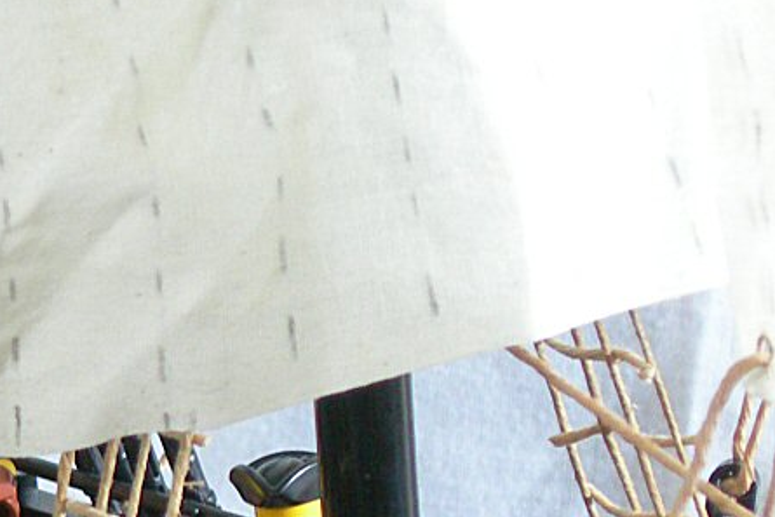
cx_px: -115
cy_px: 578
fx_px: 5556
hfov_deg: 7.9
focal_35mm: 258
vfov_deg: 5.3
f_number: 4.3
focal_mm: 19.1
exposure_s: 1/2.7
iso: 200
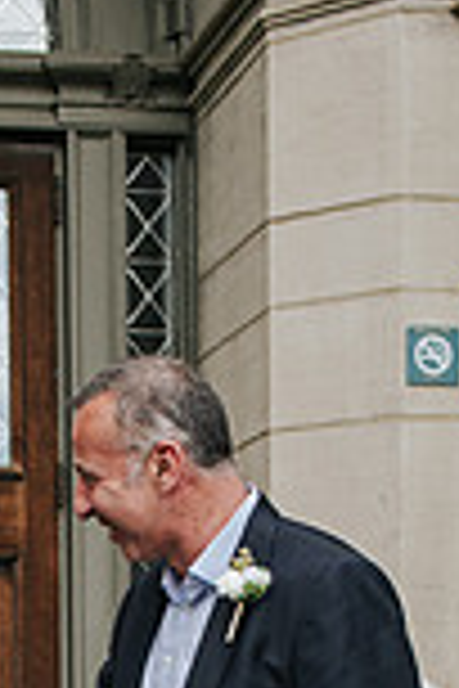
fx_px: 1970
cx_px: -65
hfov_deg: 13.0
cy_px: 985
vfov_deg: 18.0
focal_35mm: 103
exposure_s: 1/800
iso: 450
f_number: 3.5
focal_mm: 35
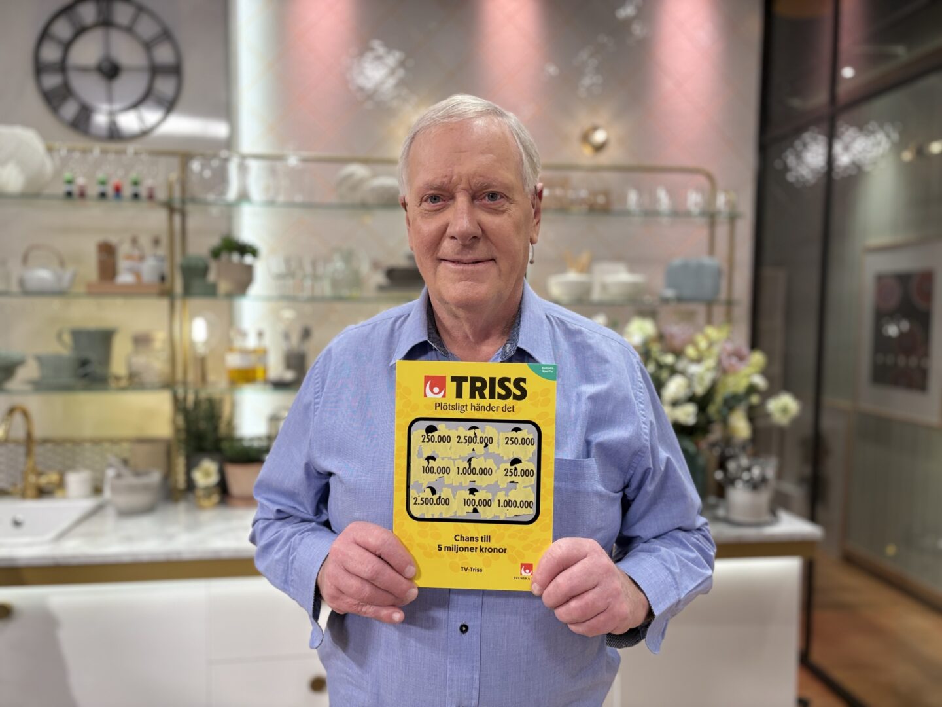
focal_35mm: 26
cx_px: 471
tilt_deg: -4.9
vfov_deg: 53.1
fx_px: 708
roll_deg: +0.8
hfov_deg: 67.3
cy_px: 354
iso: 125
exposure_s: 1/104
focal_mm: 5.96
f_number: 1.6
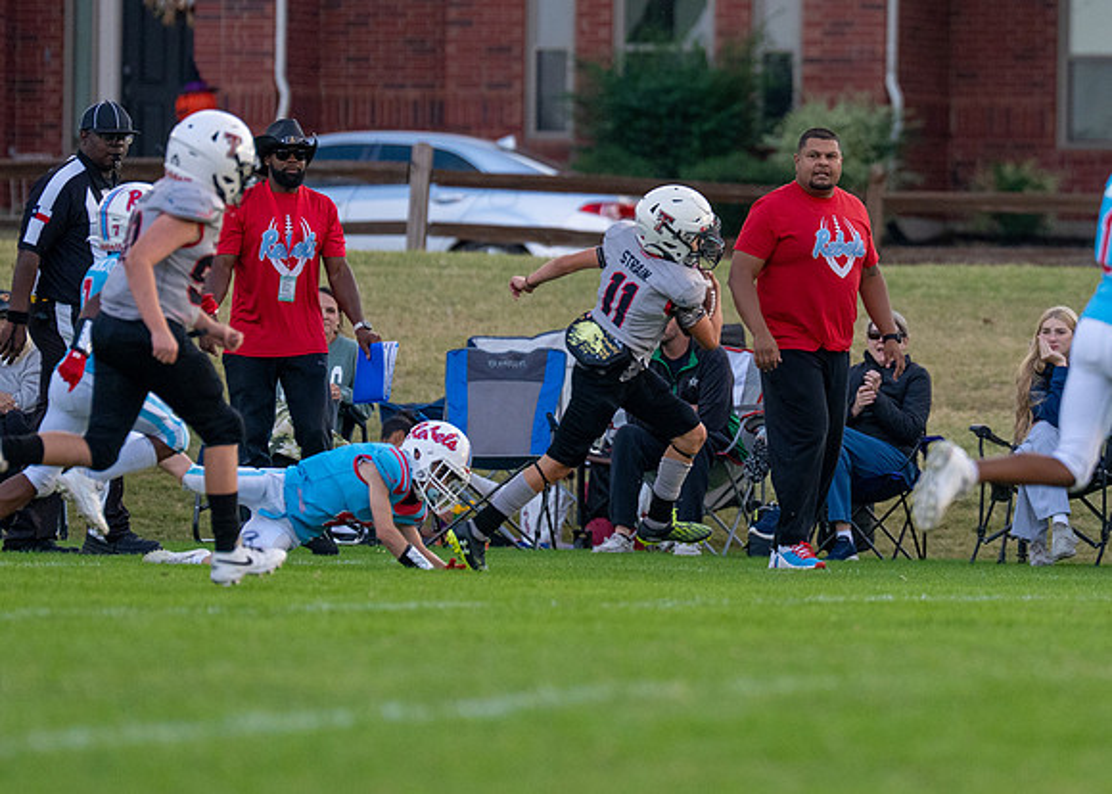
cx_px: 799
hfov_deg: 4.6
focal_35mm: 439
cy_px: 259
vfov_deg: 3.3
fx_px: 13856
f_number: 2.8
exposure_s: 1/1600
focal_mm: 200
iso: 1000
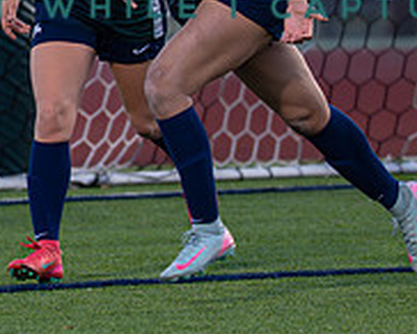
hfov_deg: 2.0
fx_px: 11972
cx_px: -53
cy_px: -41
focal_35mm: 969
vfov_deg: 1.6
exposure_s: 1/1000
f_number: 2.8
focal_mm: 200
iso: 1250
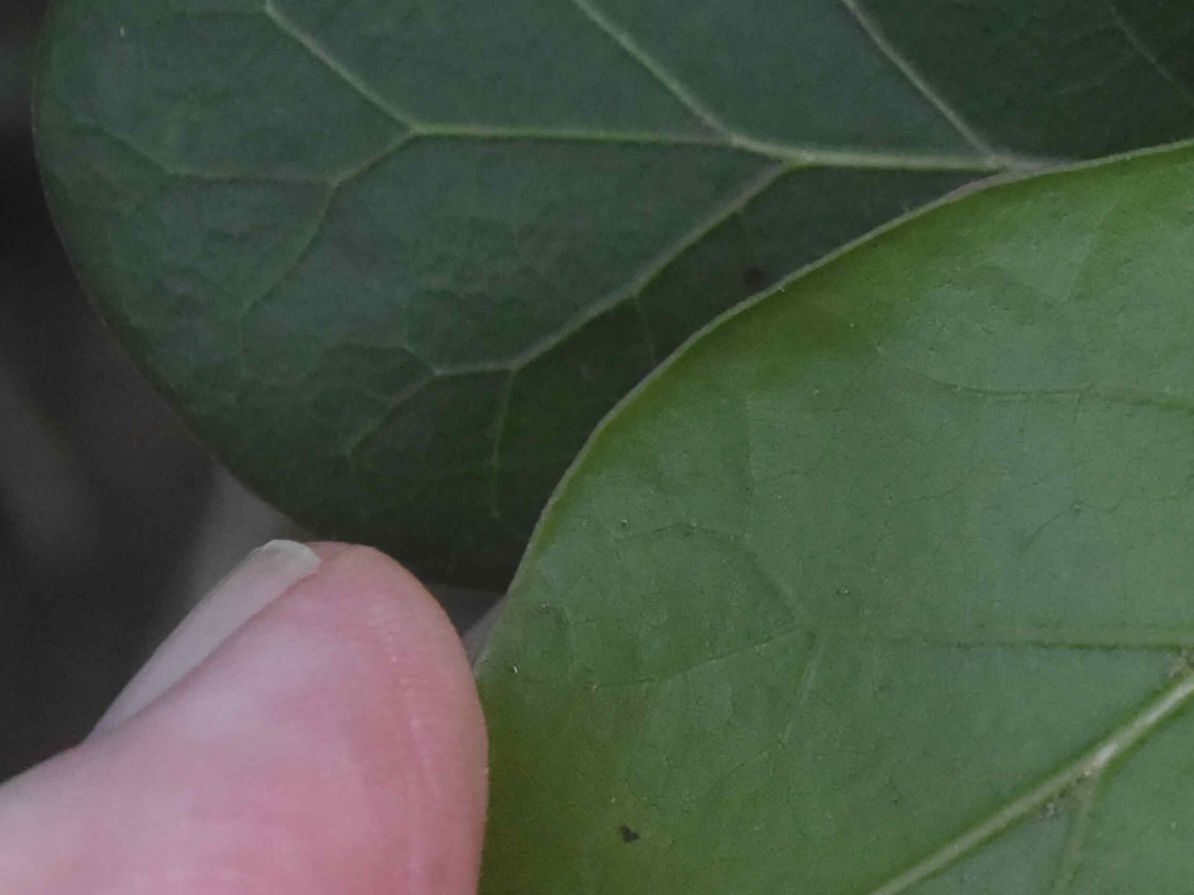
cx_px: 1212
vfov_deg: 9.8
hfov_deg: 12.8
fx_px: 5243
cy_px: 583
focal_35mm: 152
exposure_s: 1/400
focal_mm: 44
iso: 6400
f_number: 10
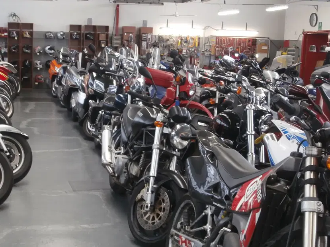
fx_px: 524
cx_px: 127
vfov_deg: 26.6
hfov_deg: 34.8
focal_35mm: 55
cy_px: 116
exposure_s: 1/10
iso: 100
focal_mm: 6.67
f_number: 3.9
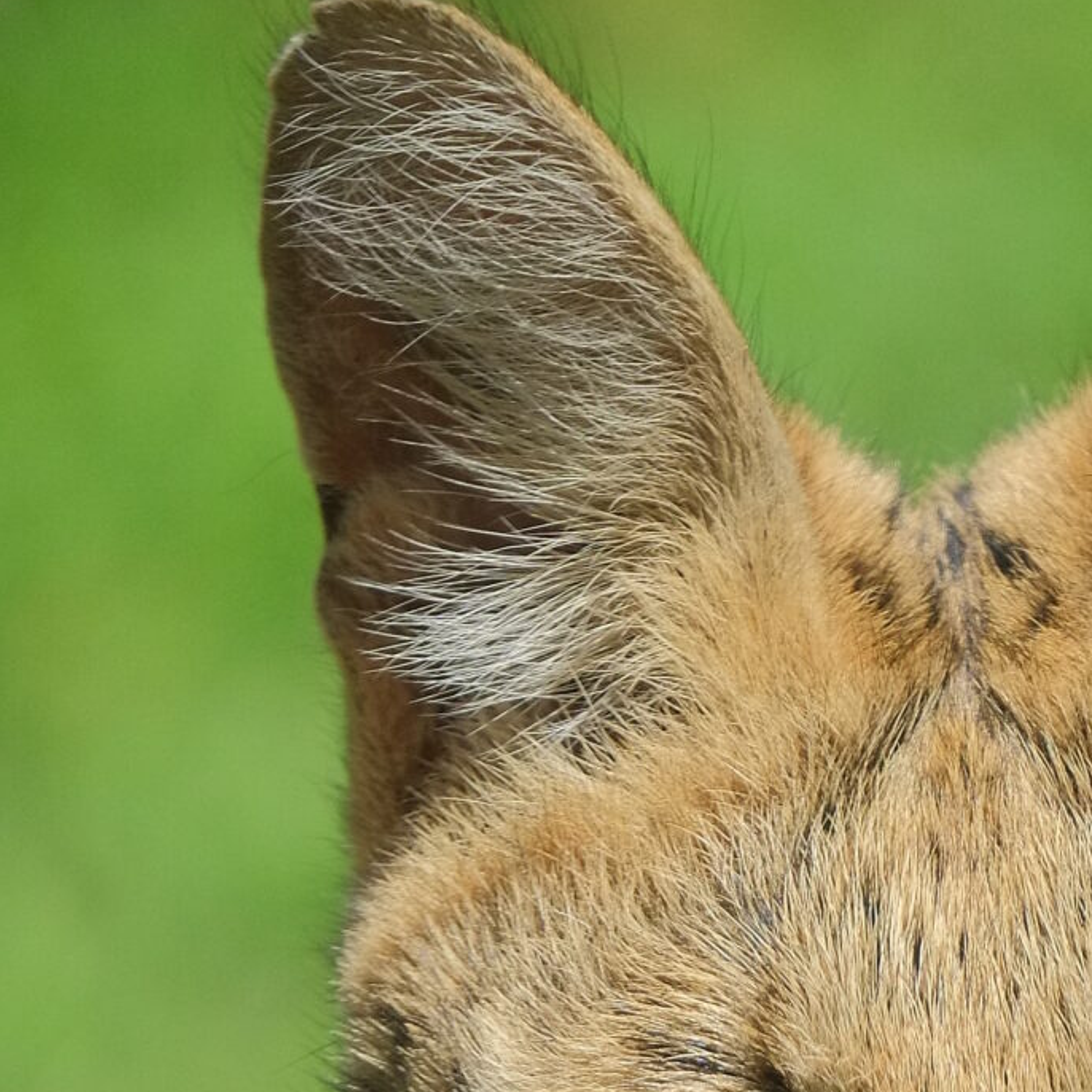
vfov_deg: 1.8
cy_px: 1613
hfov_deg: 1.8
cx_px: 617
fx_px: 33942
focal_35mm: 951
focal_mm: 200
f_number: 4.8
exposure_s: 1/1800
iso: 800
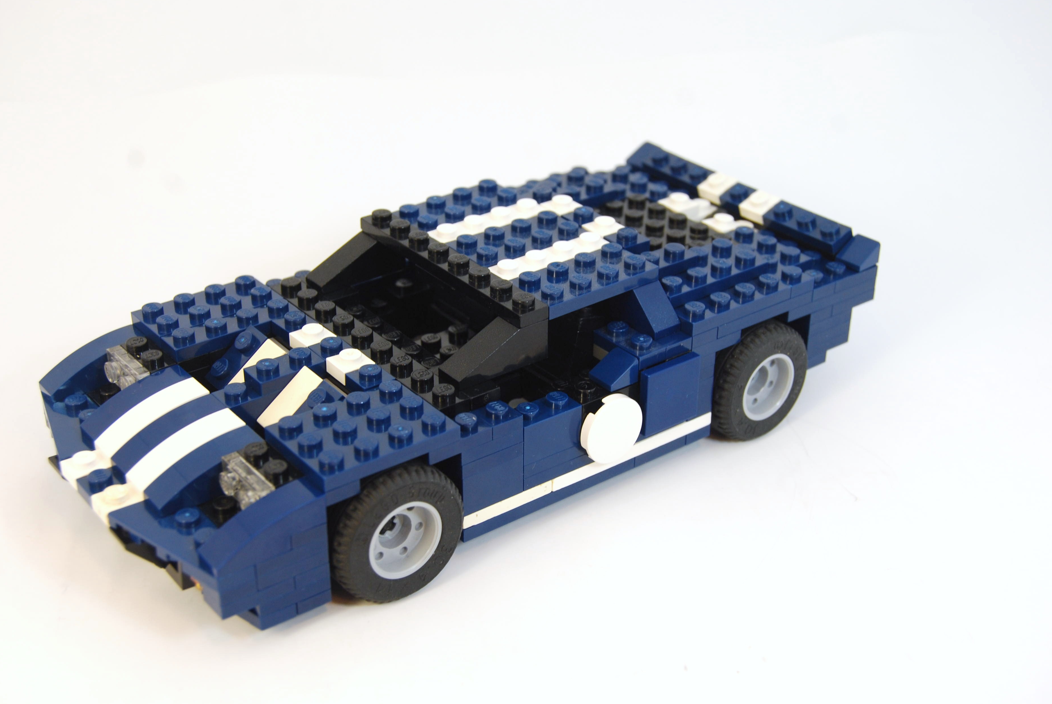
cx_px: 510
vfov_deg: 27.1
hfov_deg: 39.6
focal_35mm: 50
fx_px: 1463
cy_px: 354
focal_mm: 32
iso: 200
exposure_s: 1/60
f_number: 6.3
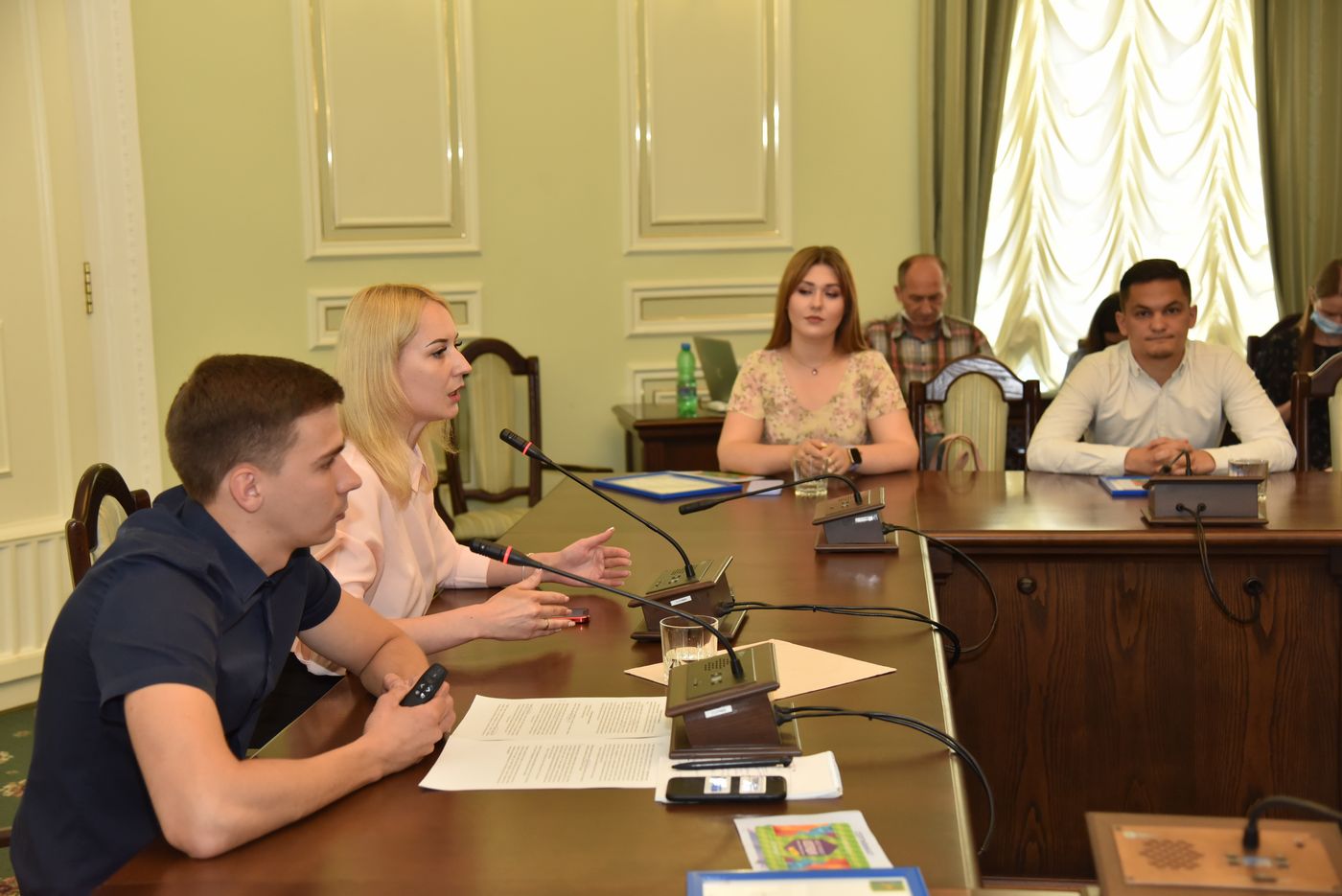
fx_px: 1865
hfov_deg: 39.6
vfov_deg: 27.0
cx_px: 671
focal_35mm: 50
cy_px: 448
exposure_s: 1/200
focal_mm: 50
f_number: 4
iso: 1250
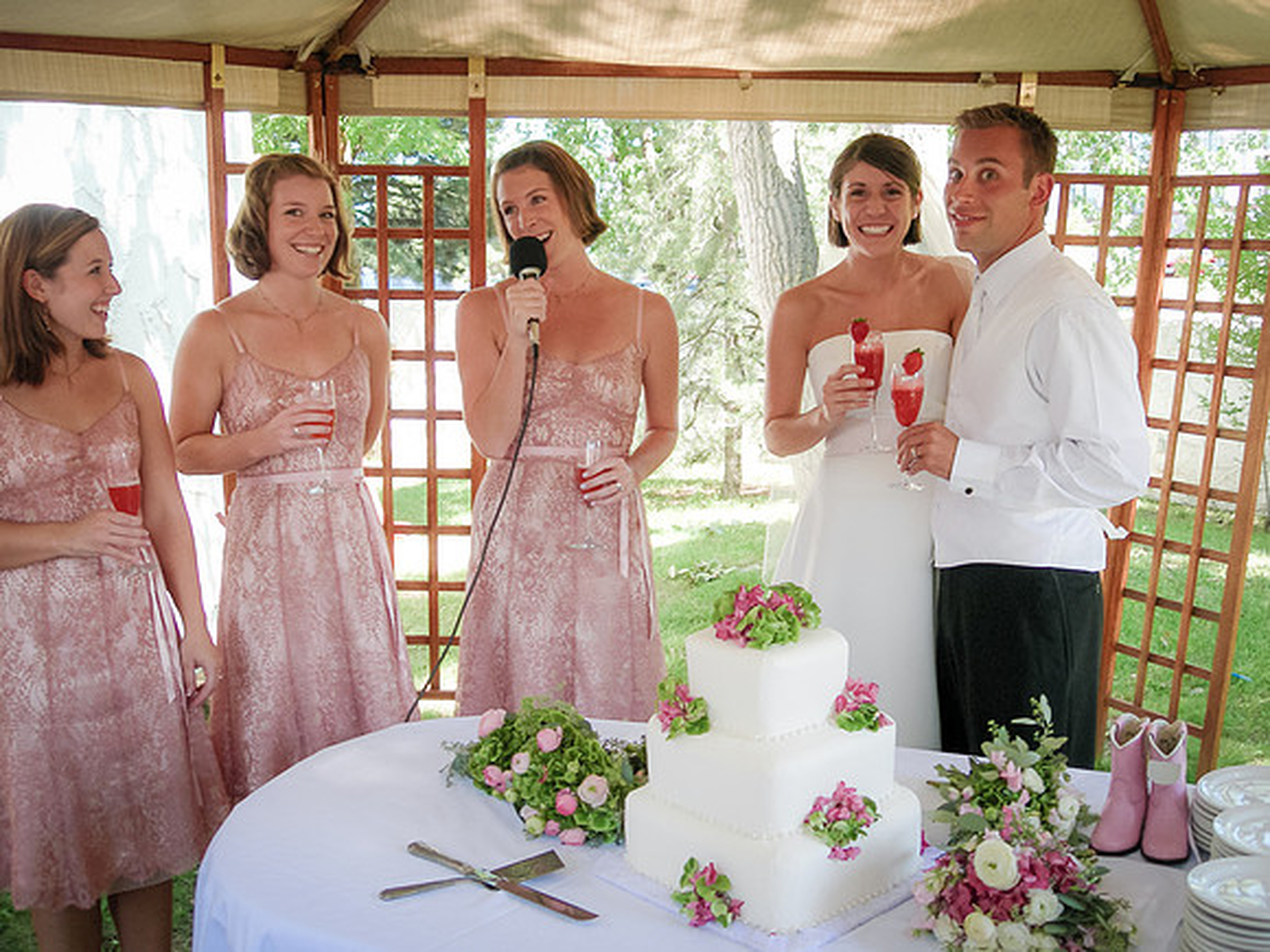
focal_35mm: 38
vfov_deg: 37.7
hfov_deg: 49.0
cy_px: 476
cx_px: 635
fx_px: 1394
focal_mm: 7.8
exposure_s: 1/80
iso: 50
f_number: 2.8
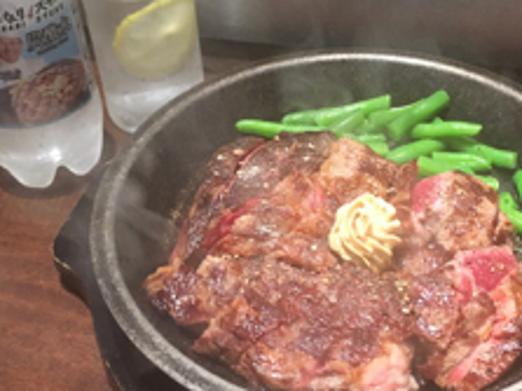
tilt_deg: -37.1
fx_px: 784
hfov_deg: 36.8
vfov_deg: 27.8
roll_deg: +3.5
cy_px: 129
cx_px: 274
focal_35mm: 52
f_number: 2.2
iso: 200
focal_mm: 4.15
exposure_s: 1/30
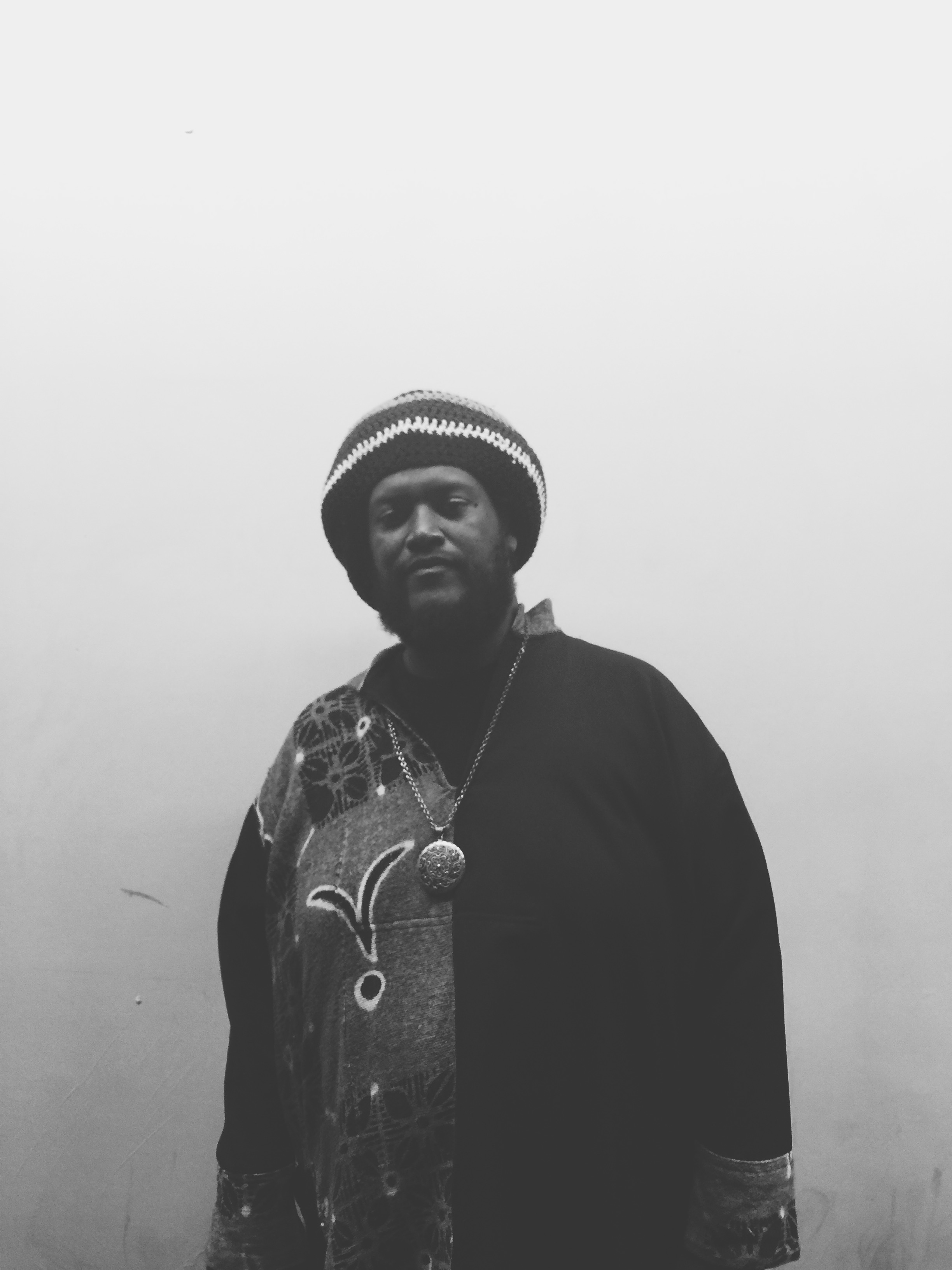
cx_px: 476
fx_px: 1063
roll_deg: -0.1
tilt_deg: -1.1
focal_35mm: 29
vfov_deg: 61.7
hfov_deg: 48.2
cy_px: 635
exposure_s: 1/15
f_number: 2.2
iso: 64
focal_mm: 4.15
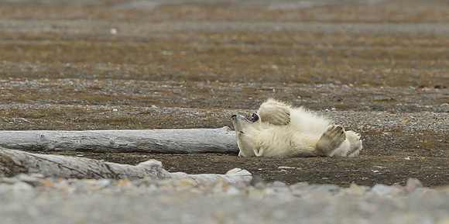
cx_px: 293
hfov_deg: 2.4
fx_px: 10580
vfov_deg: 1.2
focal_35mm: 913
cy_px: 106
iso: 1600
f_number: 7.1
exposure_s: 1/2000
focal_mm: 500
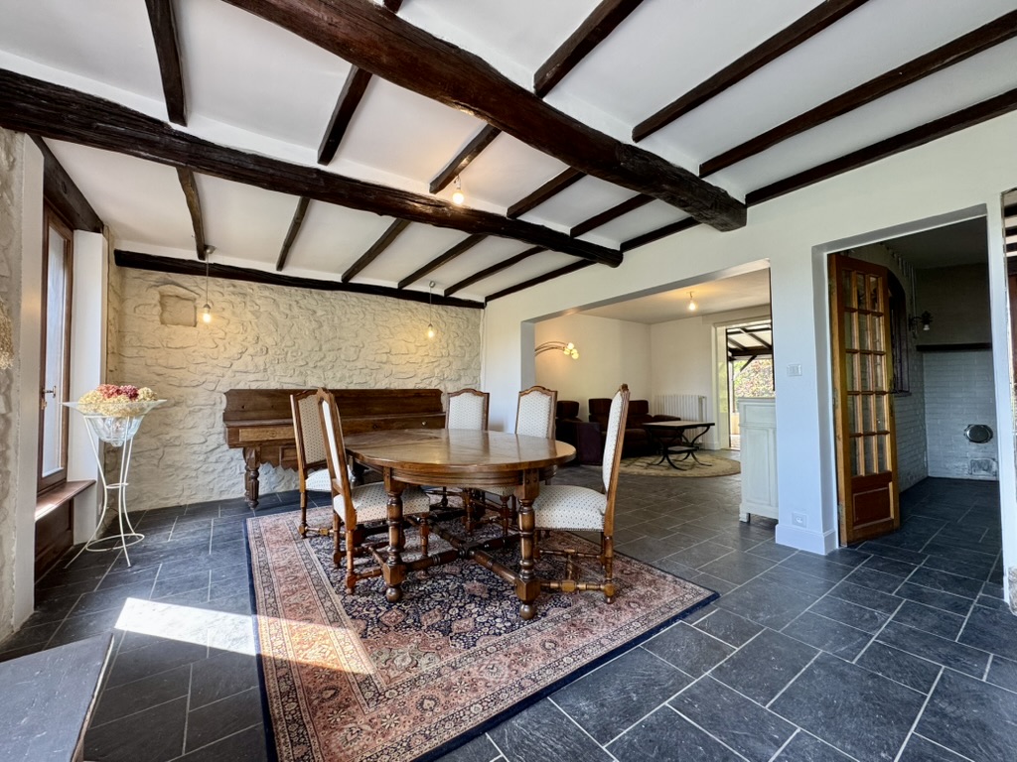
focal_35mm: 14
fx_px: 411
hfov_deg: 102.1
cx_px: 508
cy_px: 381
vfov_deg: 85.7
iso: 160
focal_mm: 2.22
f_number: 2.2
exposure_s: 1/100
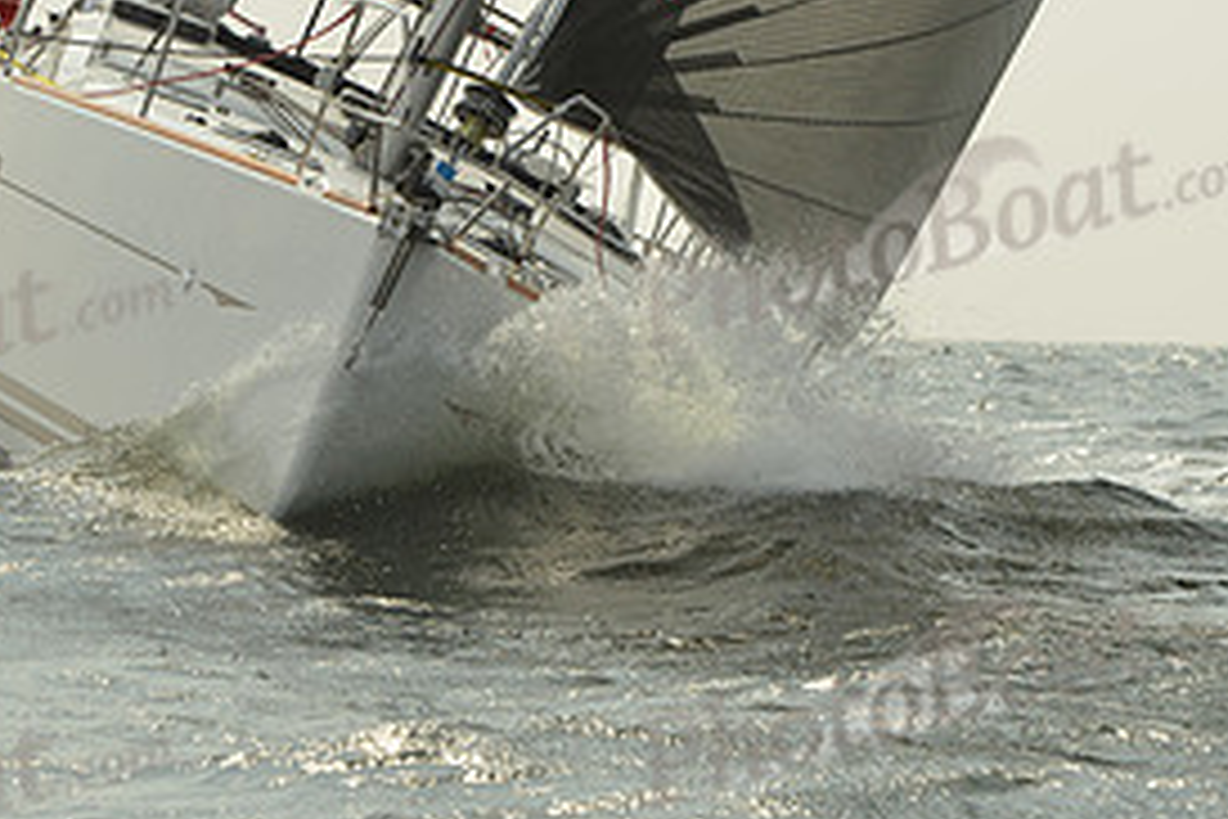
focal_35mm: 287
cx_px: 409
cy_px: 61
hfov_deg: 7.2
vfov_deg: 4.8
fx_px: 9789
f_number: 10
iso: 320
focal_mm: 135
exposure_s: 1/1250
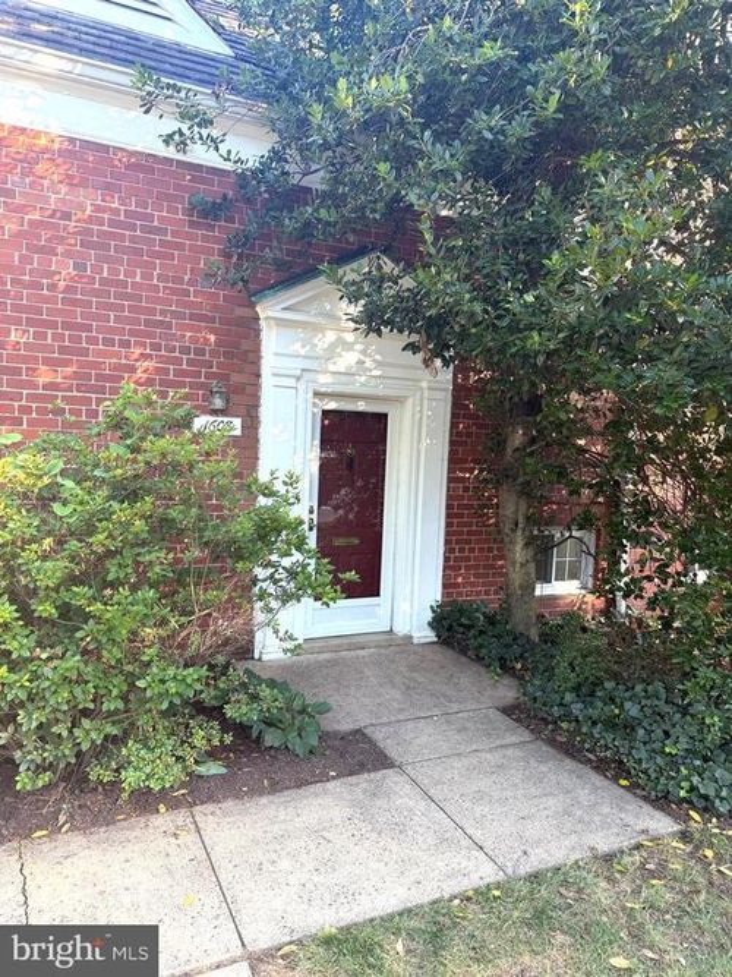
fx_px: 677
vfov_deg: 71.6
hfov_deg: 56.8
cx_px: 366
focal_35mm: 24
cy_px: 488
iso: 100
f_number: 1.78
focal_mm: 6.76
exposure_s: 1/187
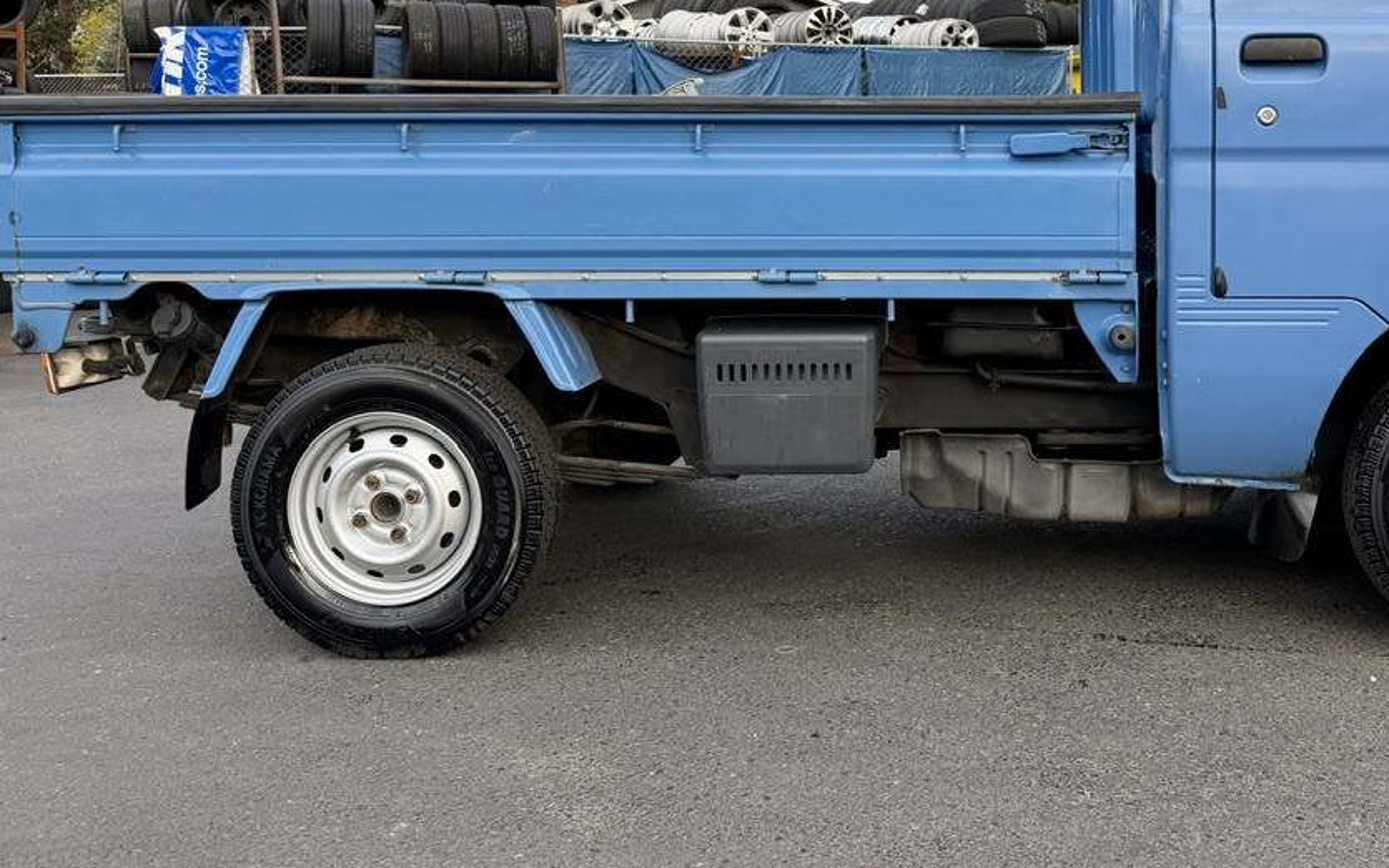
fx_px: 1476
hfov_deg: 49.0
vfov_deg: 32.1
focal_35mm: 39
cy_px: 201
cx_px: 985
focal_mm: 6.76
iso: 80
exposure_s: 1/660
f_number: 1.78
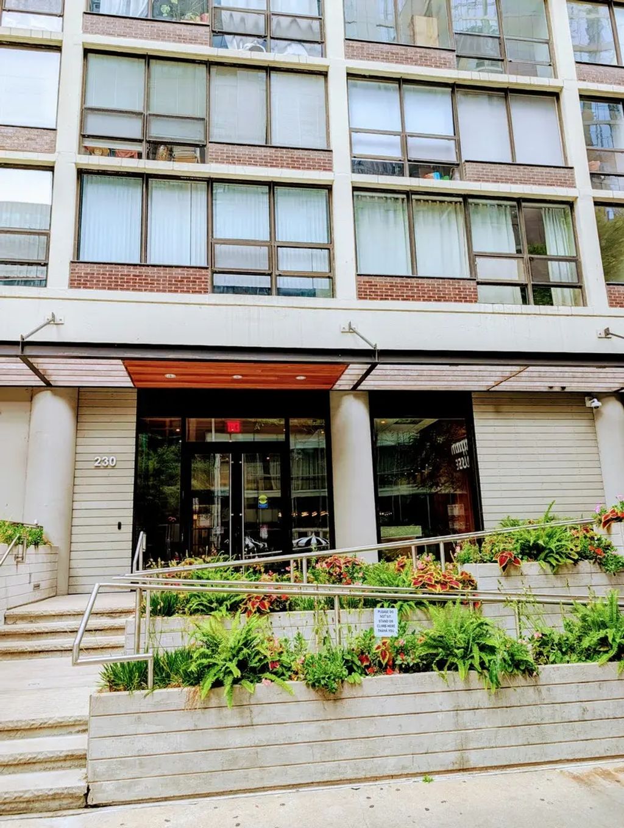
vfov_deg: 71.5
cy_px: 414
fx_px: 575
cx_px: 312
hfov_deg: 56.9
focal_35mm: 24
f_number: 1.68
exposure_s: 1/145
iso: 21
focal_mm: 6.9
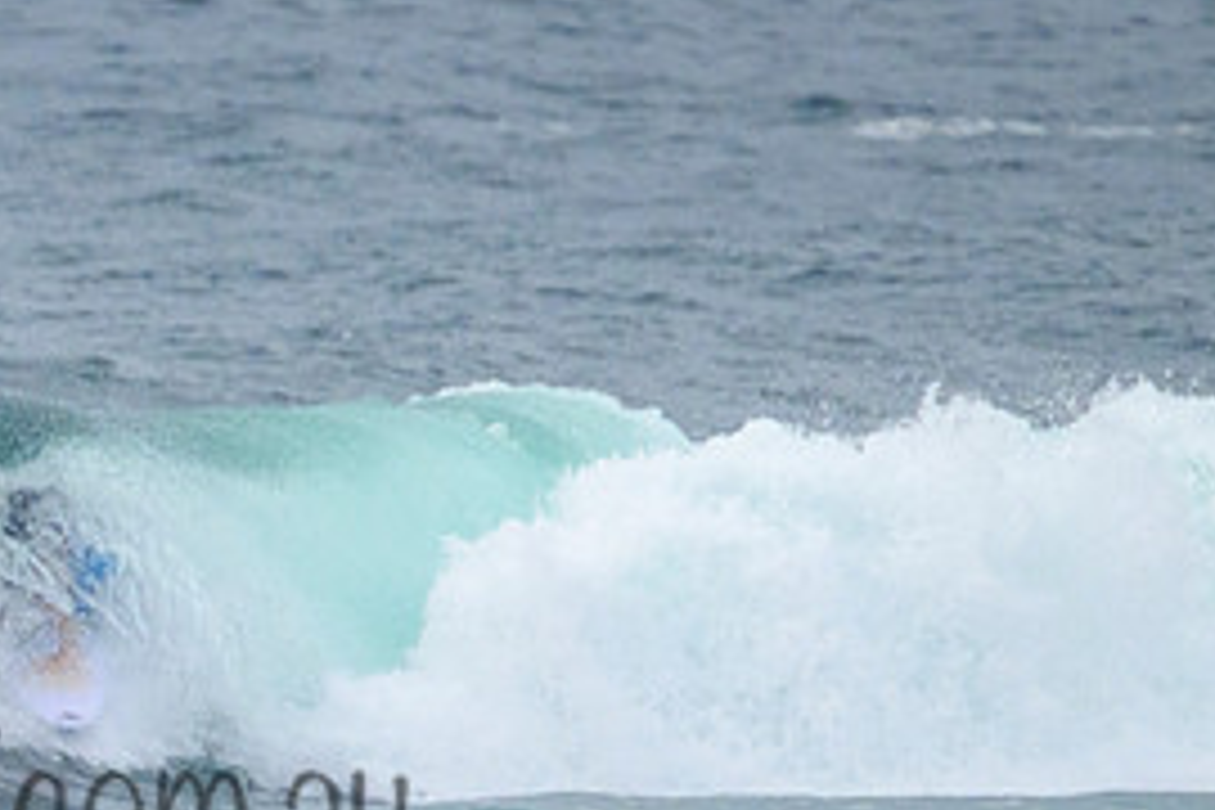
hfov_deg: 0.9
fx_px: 79745
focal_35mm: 2363
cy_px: 609
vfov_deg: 0.6
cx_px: 45
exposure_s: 1/2000
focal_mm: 800
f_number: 11
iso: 2000
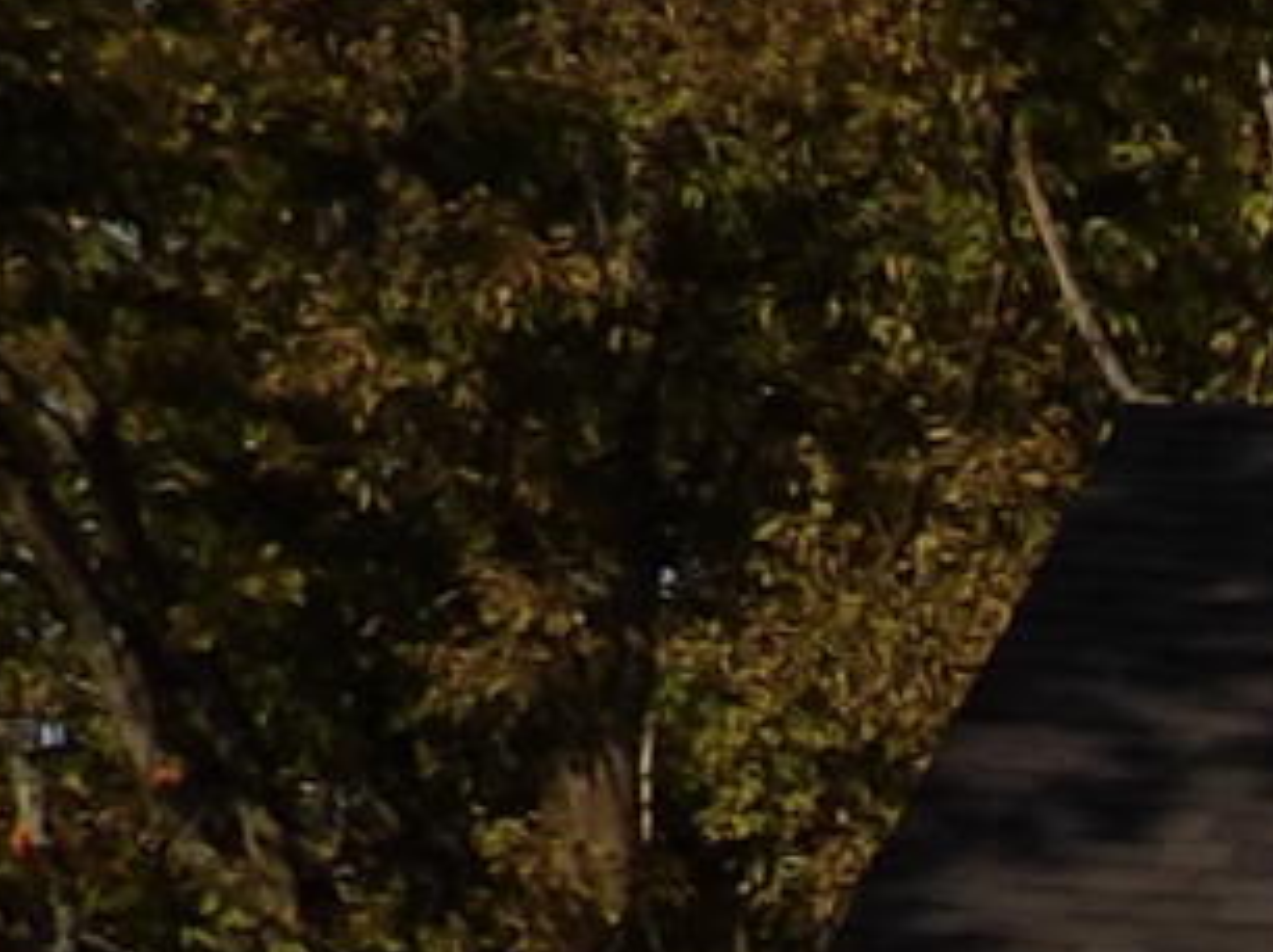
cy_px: 2469
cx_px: 3328
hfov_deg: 8.1
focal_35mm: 221
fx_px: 8121
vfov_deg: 6.3
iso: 100
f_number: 5
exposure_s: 1/816
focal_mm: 5.9
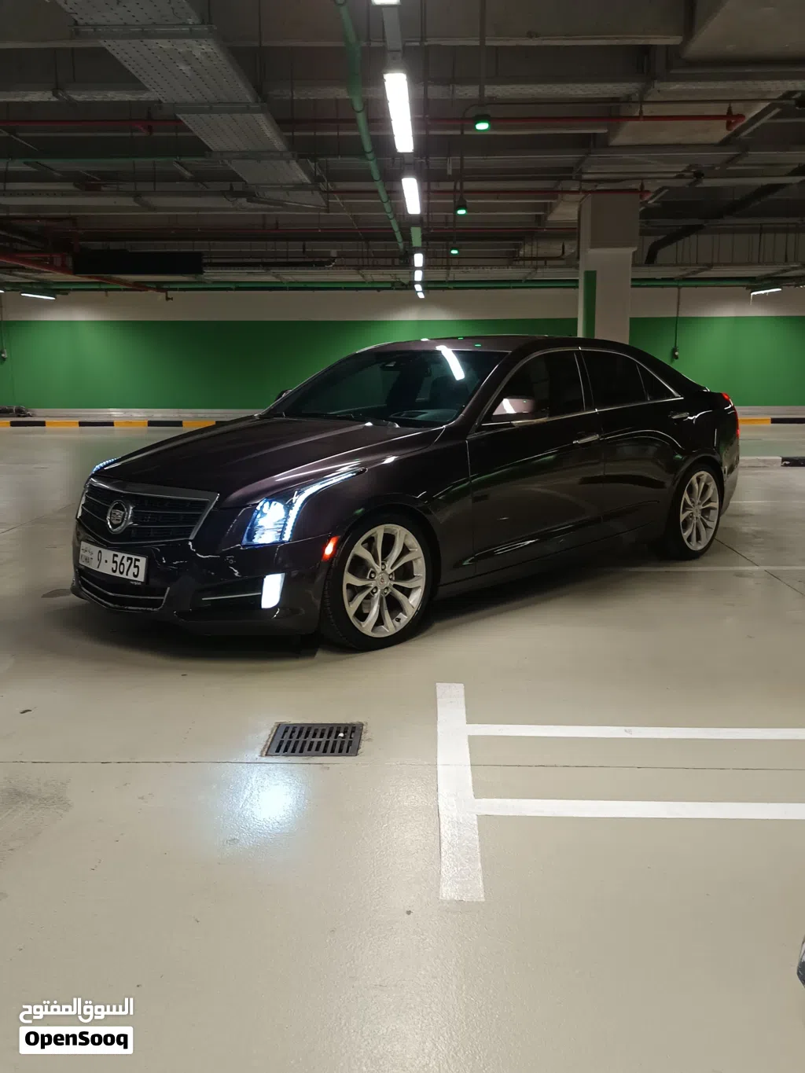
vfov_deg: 71.6
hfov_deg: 56.8
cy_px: 536
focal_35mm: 24
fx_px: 744
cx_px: 402
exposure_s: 1/33.3
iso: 996
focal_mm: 5.31
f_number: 1.7
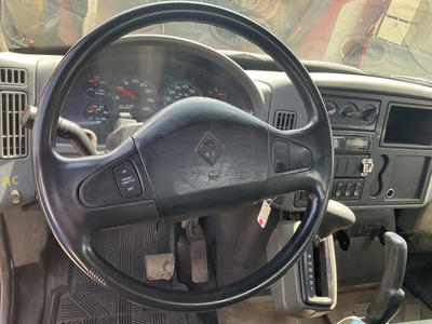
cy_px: 162
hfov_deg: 61.7
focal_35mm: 29
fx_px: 362
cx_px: 216
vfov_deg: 48.2
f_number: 1.8
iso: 40
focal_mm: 3
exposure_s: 1/122
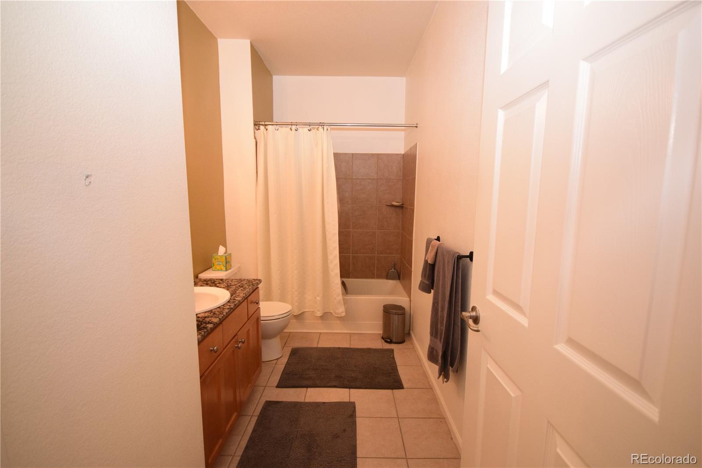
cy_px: 234
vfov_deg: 77.3
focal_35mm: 15
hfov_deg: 100.4
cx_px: 351
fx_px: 292
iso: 1600
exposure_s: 1/60
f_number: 4.5
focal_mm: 10
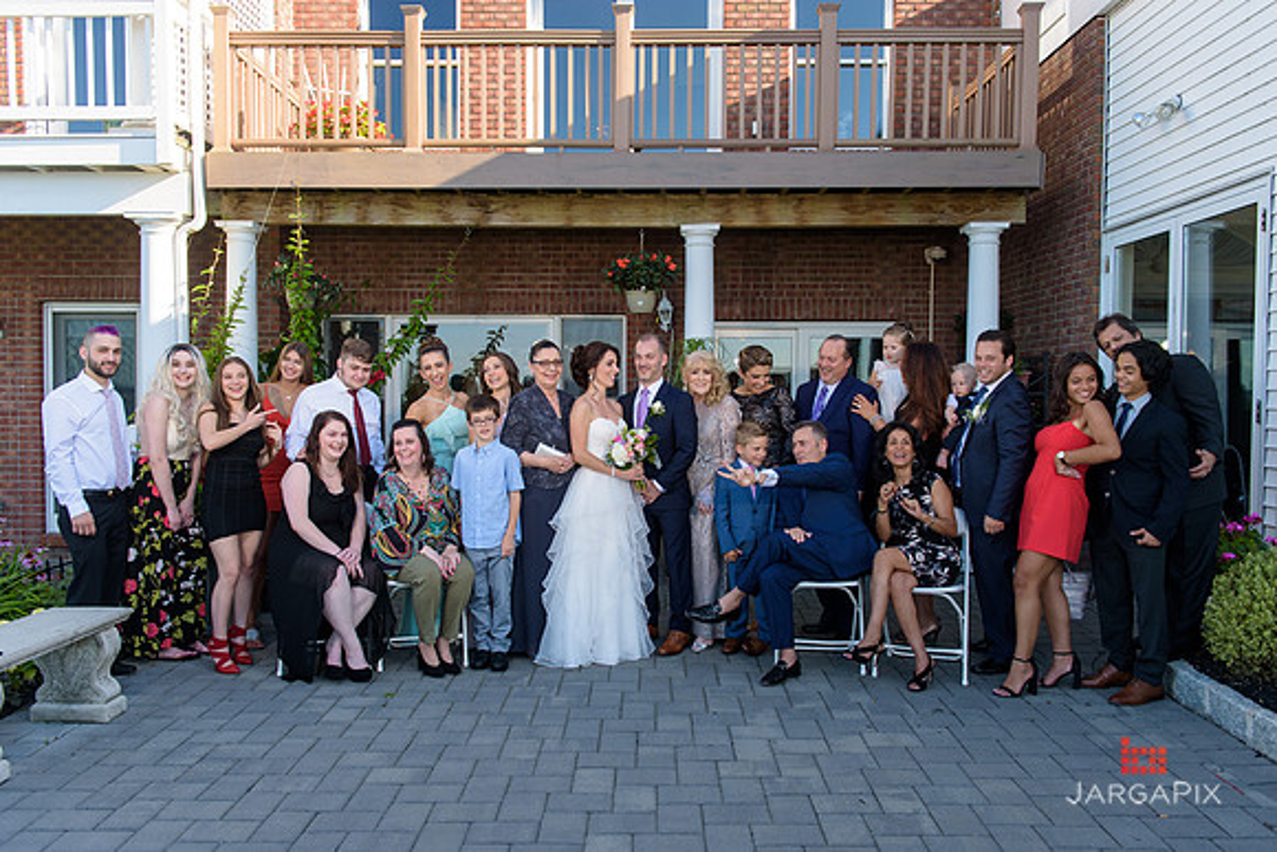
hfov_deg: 65.5
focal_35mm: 28
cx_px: 638
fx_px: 993
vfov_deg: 46.4
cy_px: 426
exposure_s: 1/320
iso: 200
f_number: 4.5
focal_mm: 28
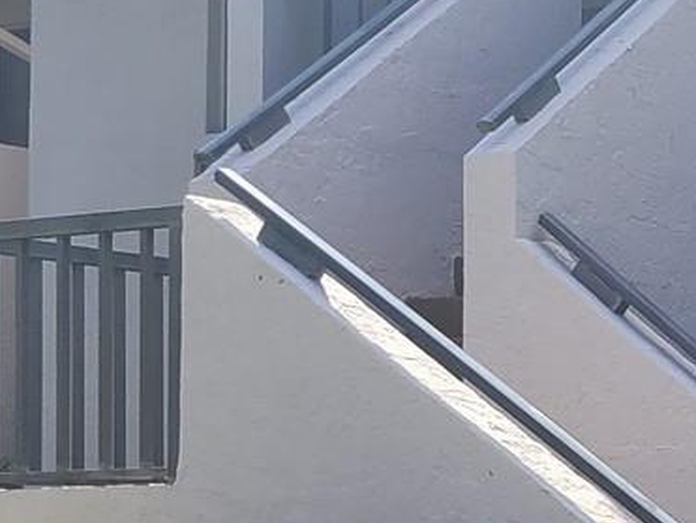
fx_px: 2254
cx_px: 1122
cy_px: 409
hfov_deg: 15.8
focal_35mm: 112
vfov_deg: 13.2
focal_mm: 5.4
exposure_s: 1/1126
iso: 40
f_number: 1.8
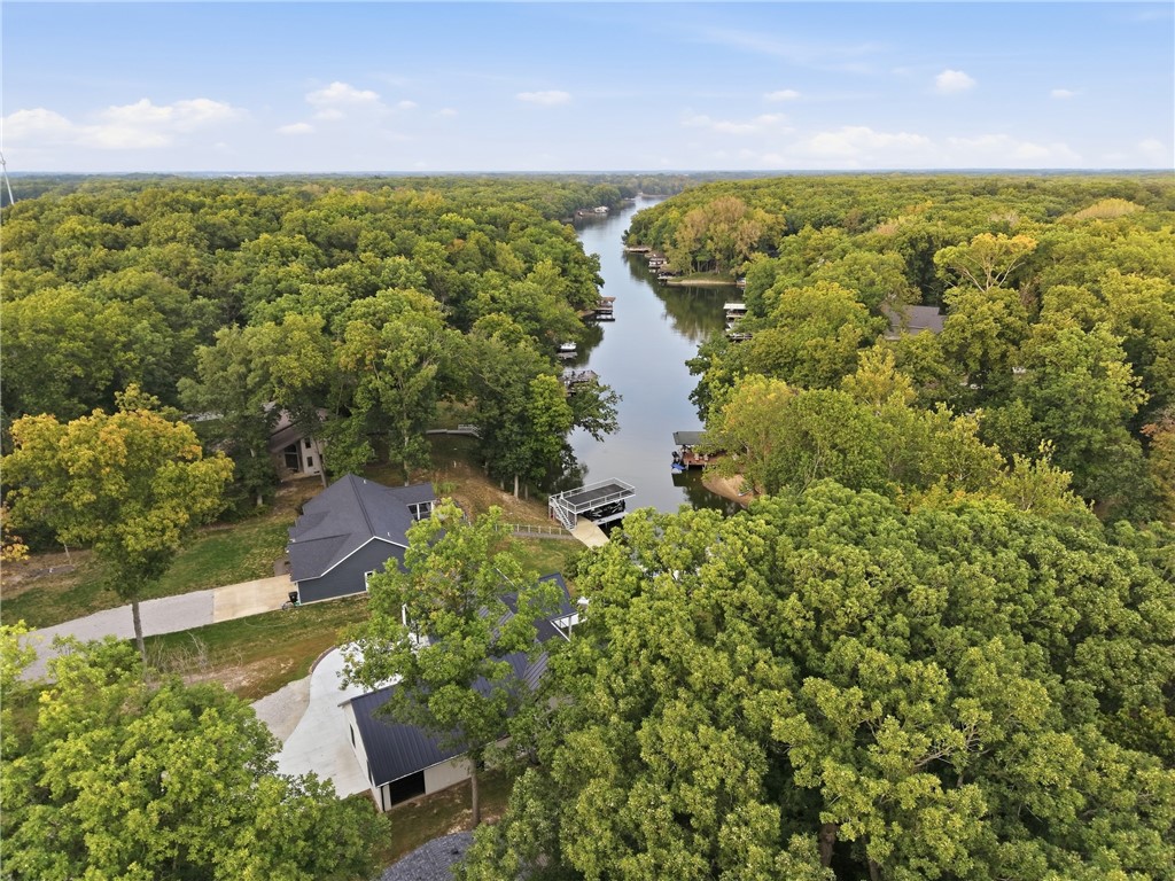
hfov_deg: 71.6
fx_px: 815
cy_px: 440
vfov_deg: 56.8
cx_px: 588
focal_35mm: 24
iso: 250
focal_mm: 8.7
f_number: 1.8
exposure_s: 1/500
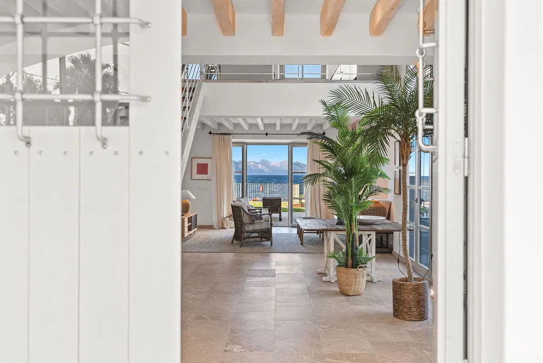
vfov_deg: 38.9
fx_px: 513
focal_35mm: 34
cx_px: 272
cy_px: 182
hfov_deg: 55.8
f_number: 4
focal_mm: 34
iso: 320
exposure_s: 1/80
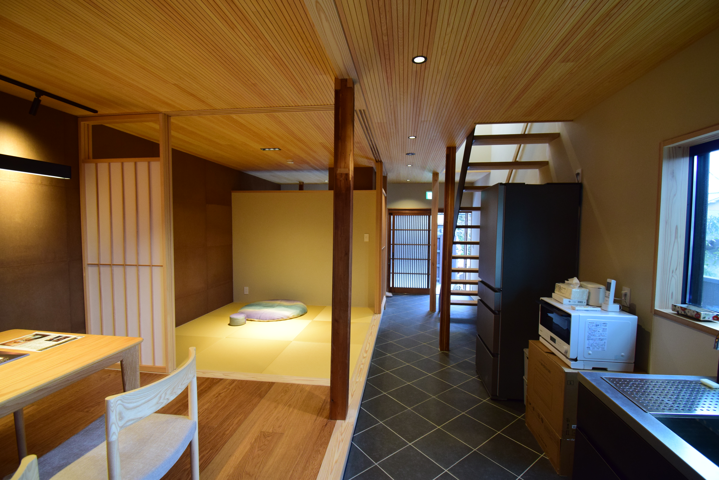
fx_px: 300
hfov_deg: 100.4
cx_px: 360
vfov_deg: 77.4
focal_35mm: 15
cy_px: 240
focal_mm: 10
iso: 1000
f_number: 5.6
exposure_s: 1/20
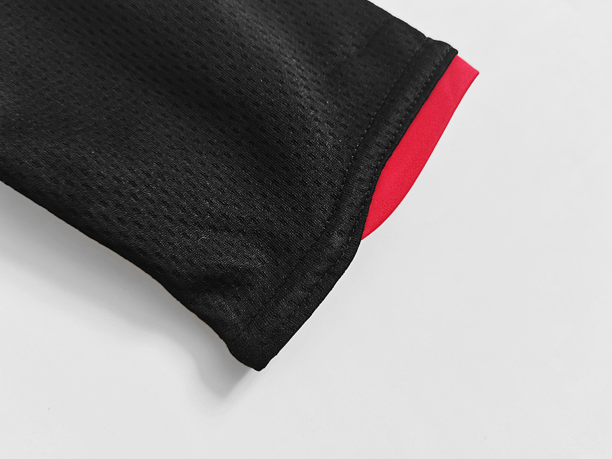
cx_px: 298
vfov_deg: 51.3
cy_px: 222
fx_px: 477
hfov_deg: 65.3
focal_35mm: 27
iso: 160
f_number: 1.8
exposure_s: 1/100
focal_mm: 5.58
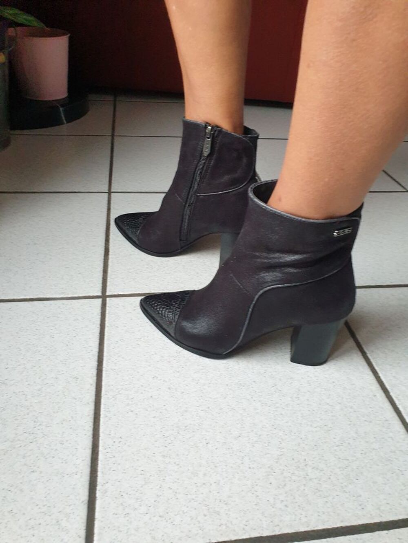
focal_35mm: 26
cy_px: 272
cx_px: 204
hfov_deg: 53.1
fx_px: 409
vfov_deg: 67.3
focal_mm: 4.3
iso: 320
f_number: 2.4
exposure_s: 1/60
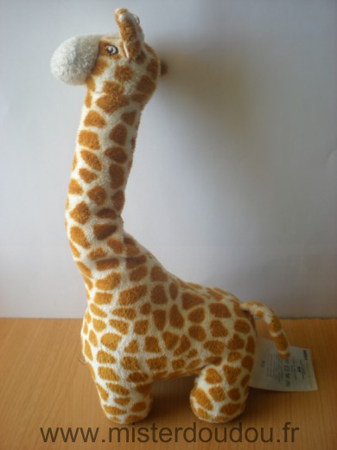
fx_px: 493
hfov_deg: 37.7
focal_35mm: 38
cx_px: 168
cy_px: 225
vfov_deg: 49.0
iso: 64
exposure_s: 1/41.2
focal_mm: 6.3
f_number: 3.1
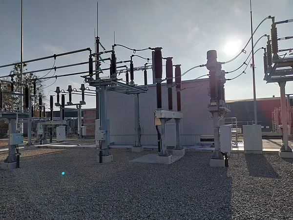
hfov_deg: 67.3
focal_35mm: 26
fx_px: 220
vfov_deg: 53.1
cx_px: 146
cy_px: 110
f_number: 1.8
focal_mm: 4
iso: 25
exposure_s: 1/3017
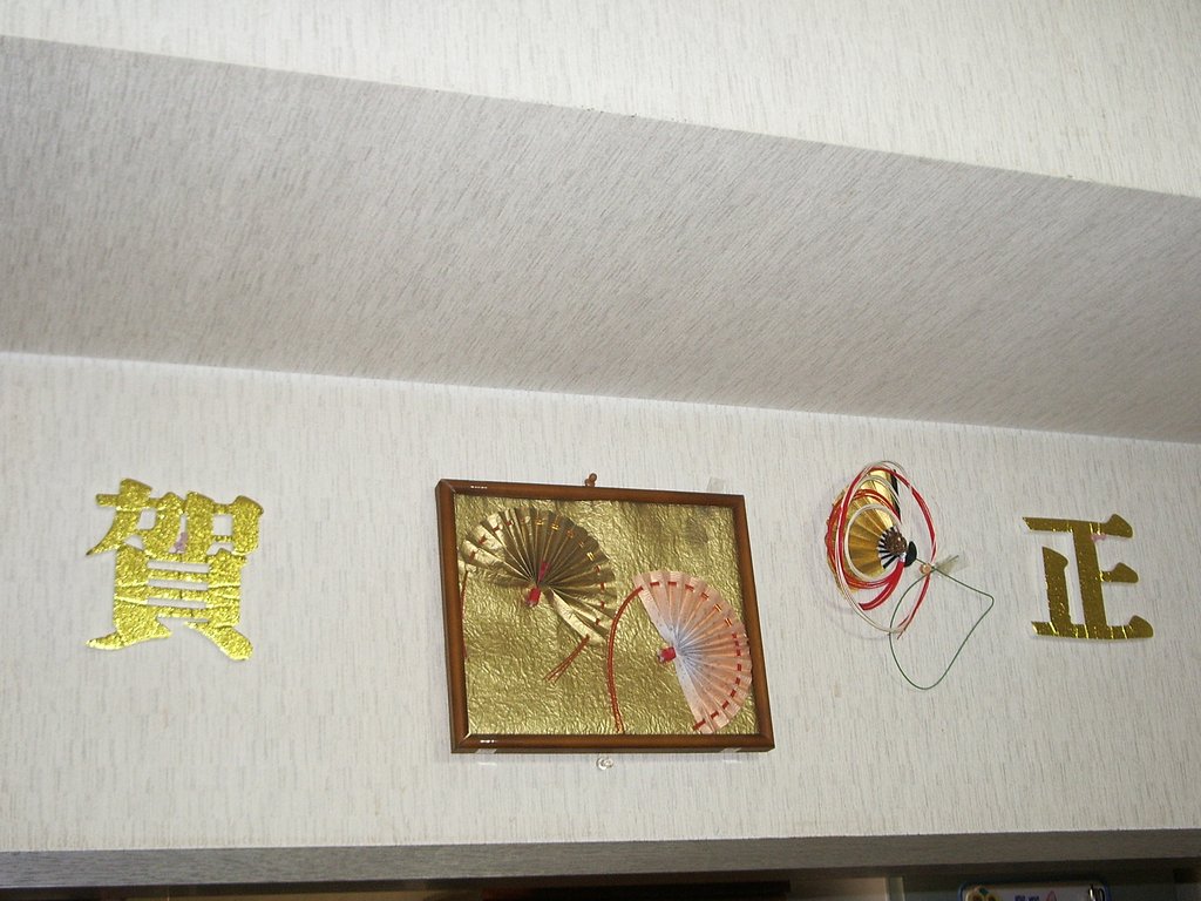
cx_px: 600
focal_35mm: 50
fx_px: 1735
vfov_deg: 29.1
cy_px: 450
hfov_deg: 38.2
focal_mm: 8.2
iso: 100
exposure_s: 1/50
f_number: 3.1
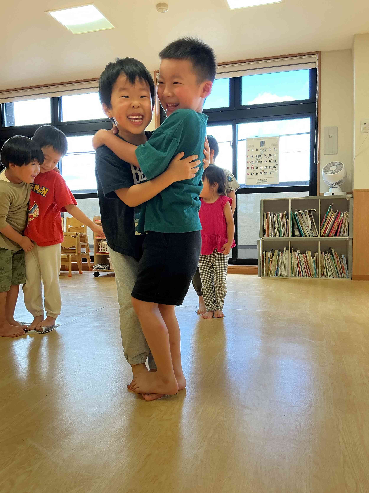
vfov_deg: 61.7
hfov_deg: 48.2
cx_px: 184
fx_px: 412
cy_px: 246
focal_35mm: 29
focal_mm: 3
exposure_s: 1/120
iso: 50
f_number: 1.8
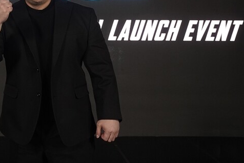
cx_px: 40
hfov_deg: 28.8
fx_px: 461
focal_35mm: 68
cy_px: 24
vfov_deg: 19.8
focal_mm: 36
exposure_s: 1/160
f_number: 5
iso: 4000
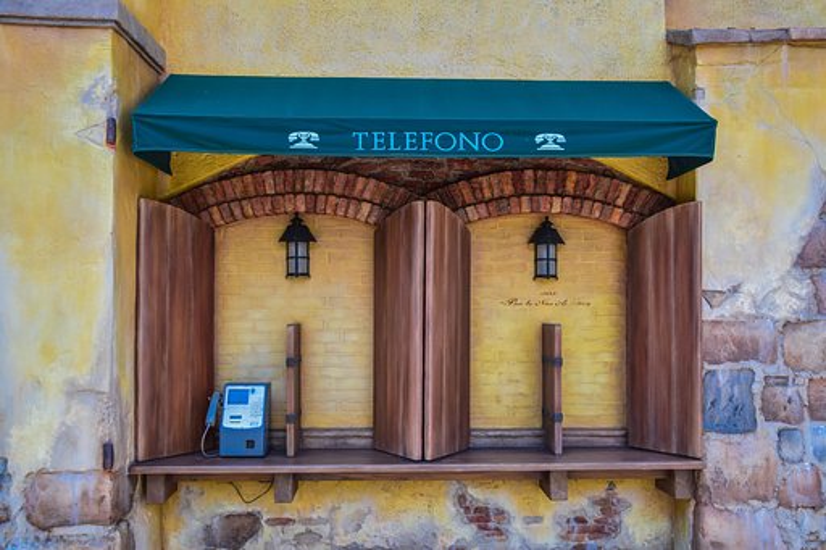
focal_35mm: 33
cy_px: 275
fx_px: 757
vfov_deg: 39.9
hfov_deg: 57.2
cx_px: 413
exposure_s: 1/125
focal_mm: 22
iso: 100
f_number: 5
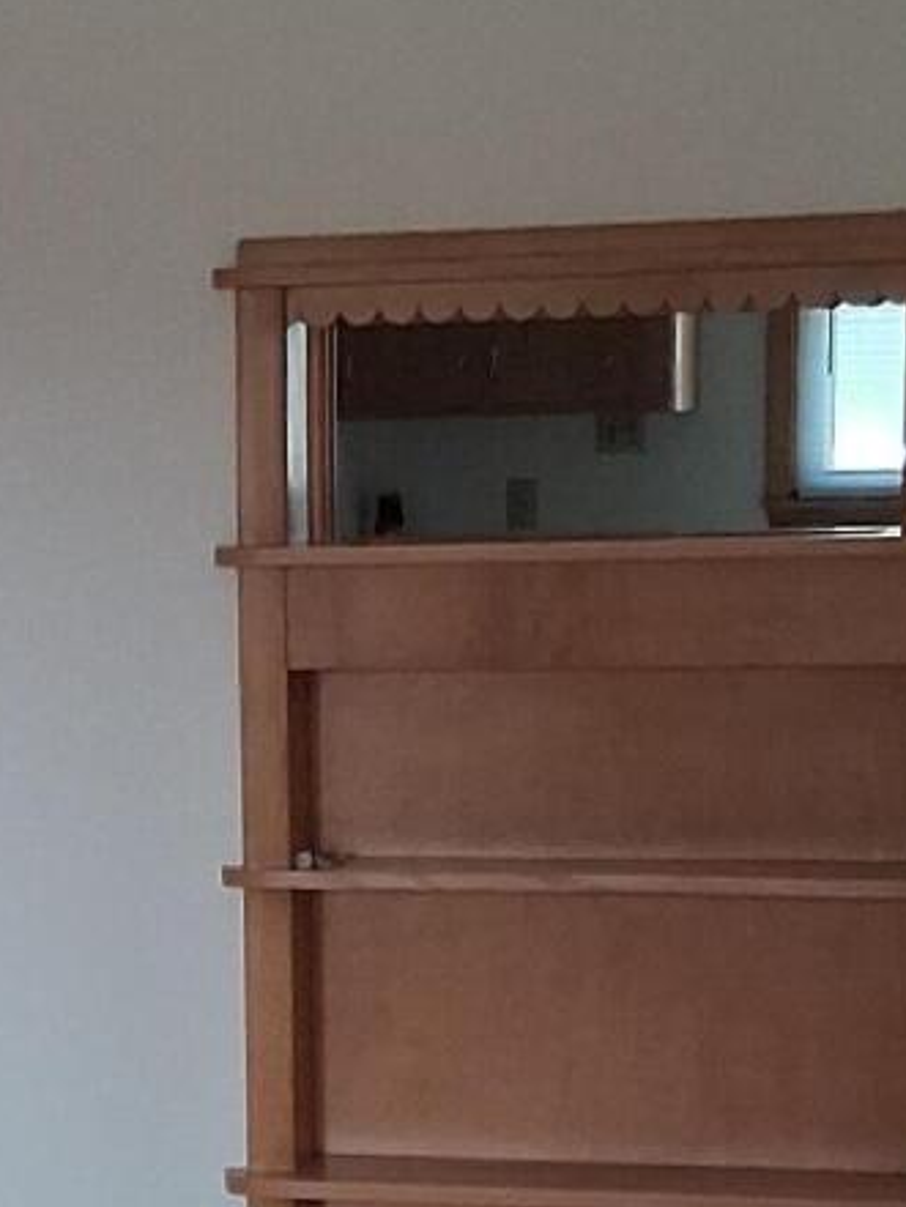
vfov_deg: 16.5
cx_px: -68
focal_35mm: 118
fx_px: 4116
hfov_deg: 12.4
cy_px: 1013
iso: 400
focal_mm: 3.98
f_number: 1.8
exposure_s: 1/100
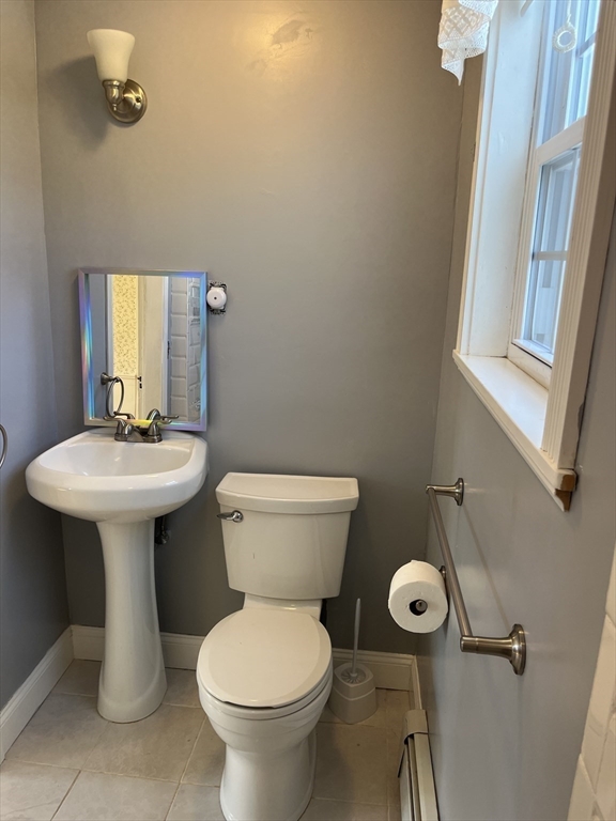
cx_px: 308
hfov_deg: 53.1
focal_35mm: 26
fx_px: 617
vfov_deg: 67.3
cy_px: 410
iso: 50
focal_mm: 5.1
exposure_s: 1/120
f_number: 1.6
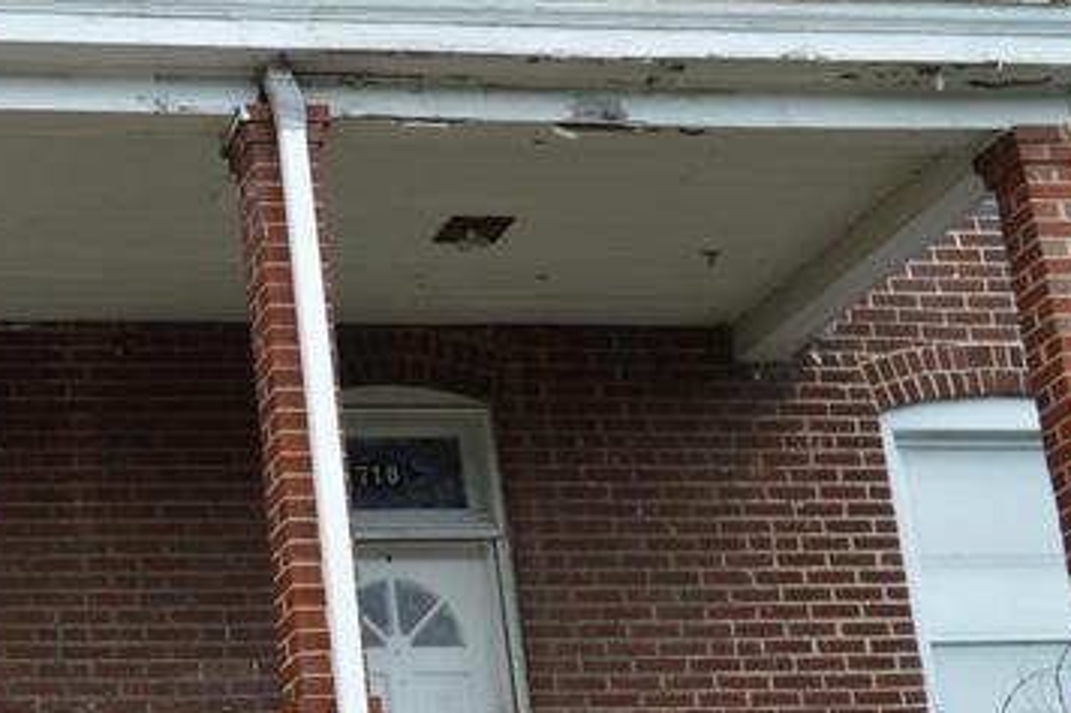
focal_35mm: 95
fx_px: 2825
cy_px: 489
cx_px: -187
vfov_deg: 14.4
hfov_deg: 20.2
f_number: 6.3
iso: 100
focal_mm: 22
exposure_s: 1/160
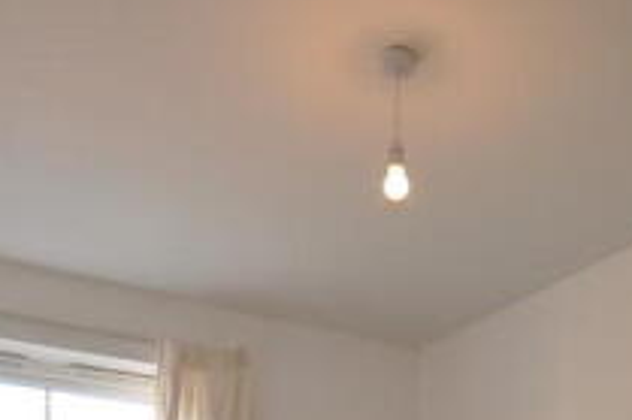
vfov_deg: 24.0
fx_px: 824
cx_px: 408
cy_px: 586
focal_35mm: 47
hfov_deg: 41.5
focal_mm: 10
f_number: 3.5
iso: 400
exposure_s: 1/125
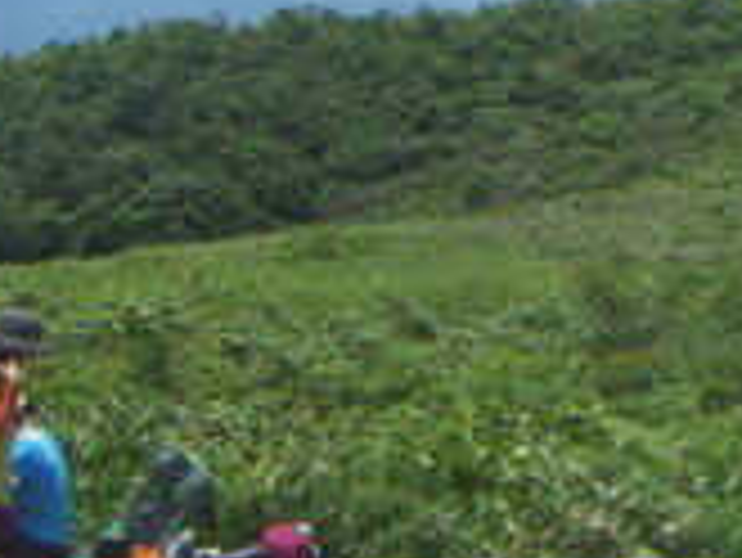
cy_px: 158
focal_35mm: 98
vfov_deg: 15.1
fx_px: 2102
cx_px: 836
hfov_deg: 19.1
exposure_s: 1/250
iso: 50
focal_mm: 4.7
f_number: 6.7
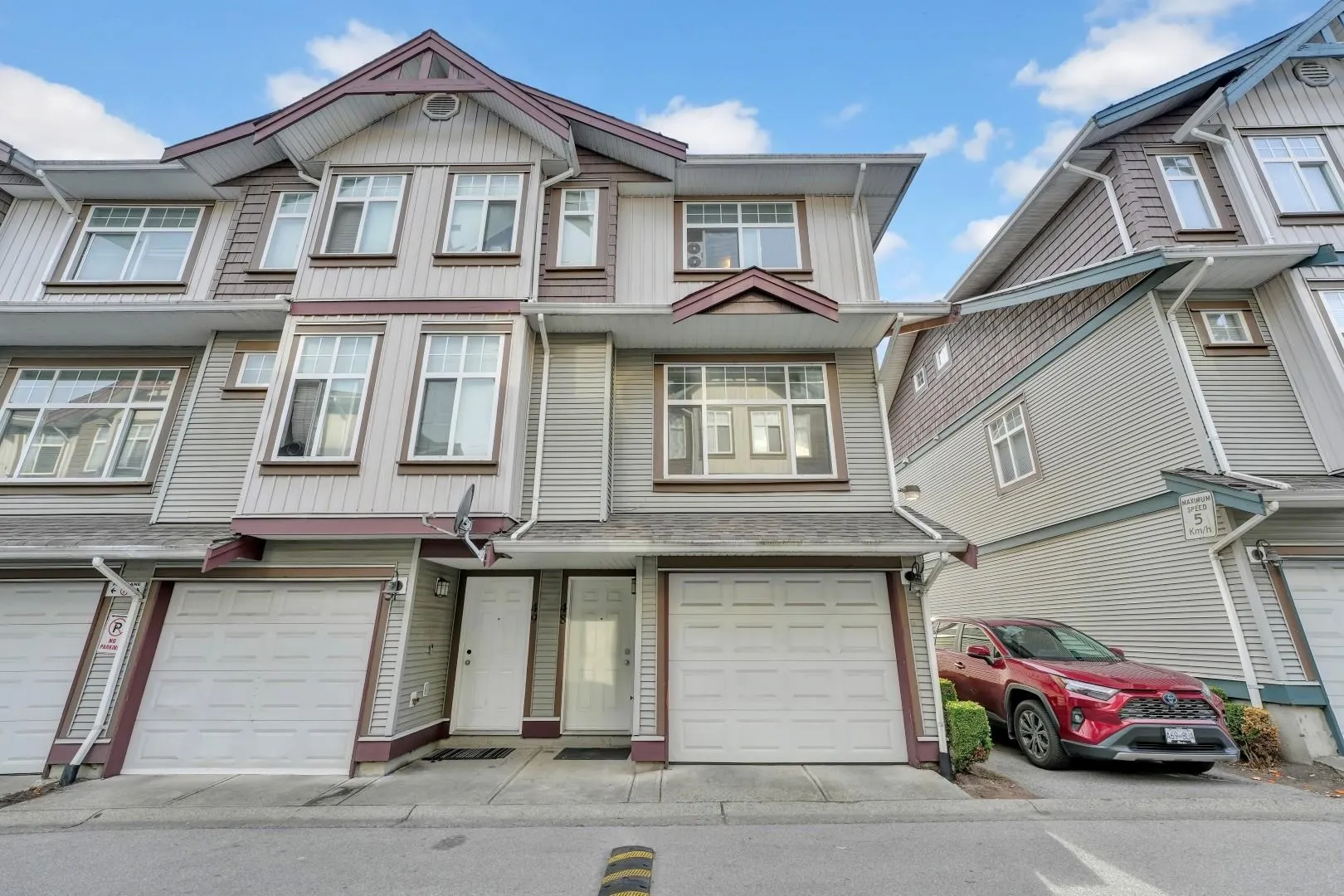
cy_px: 448
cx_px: 672
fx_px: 523
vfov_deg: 81.2
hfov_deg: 104.3
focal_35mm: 14
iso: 400
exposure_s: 1/250
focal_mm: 14
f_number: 8
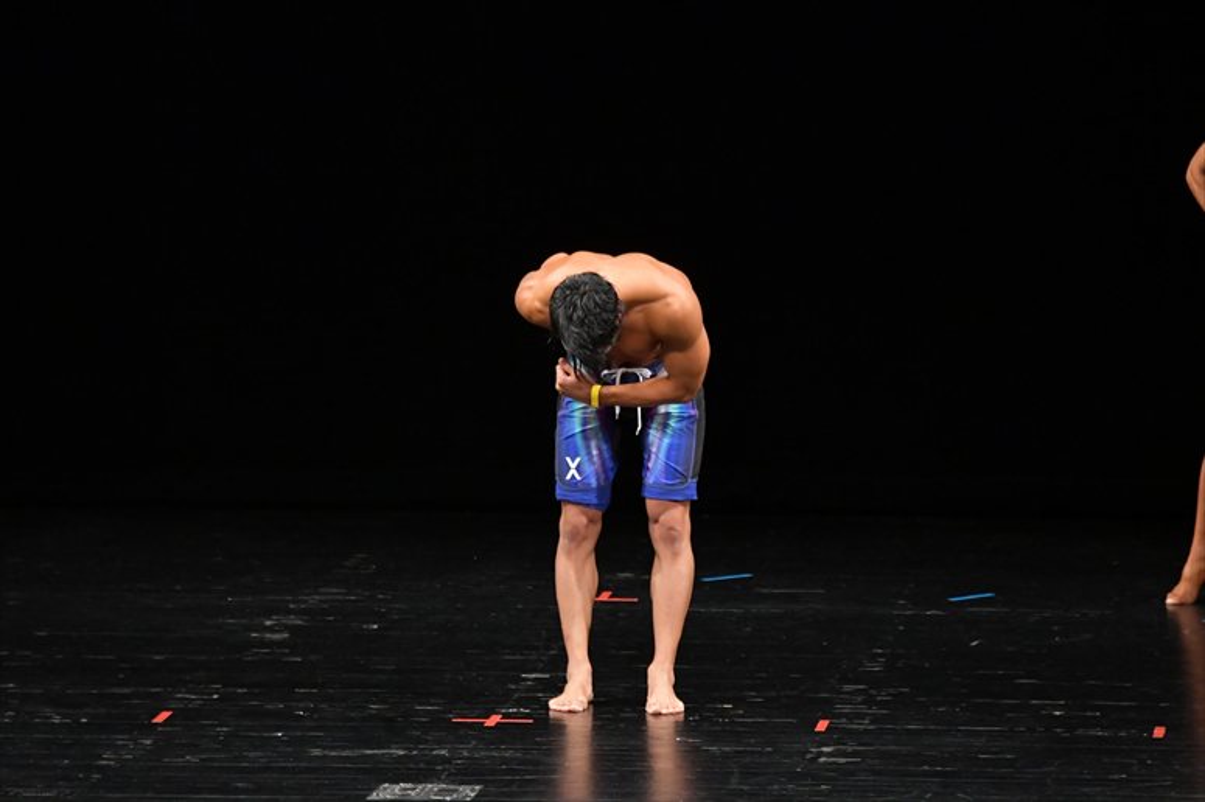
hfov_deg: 7.6
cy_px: 401
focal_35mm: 270
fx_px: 9033
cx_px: 602
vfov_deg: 5.1
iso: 3200
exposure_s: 1/400
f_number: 5.6
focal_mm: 180
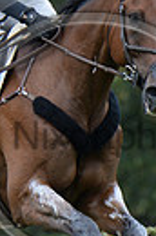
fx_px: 11697
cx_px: 73
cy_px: 103
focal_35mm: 1790
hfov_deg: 0.8
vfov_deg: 1.2
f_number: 6.3
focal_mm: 400
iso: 1000
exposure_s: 1/1000
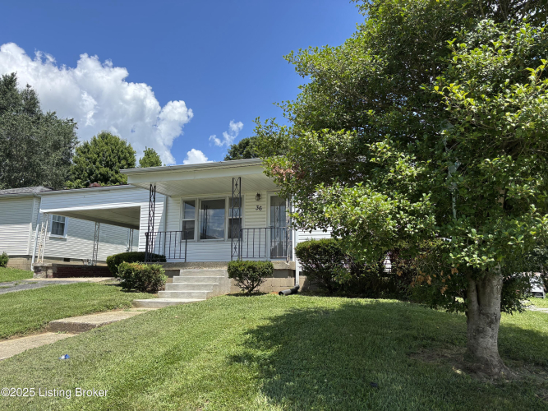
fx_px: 412
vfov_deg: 53.0
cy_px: 206
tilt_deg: +10.1
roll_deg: -1.1
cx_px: 274
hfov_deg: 67.3
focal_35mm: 26
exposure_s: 1/1949
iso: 50
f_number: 1.6
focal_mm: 5.96
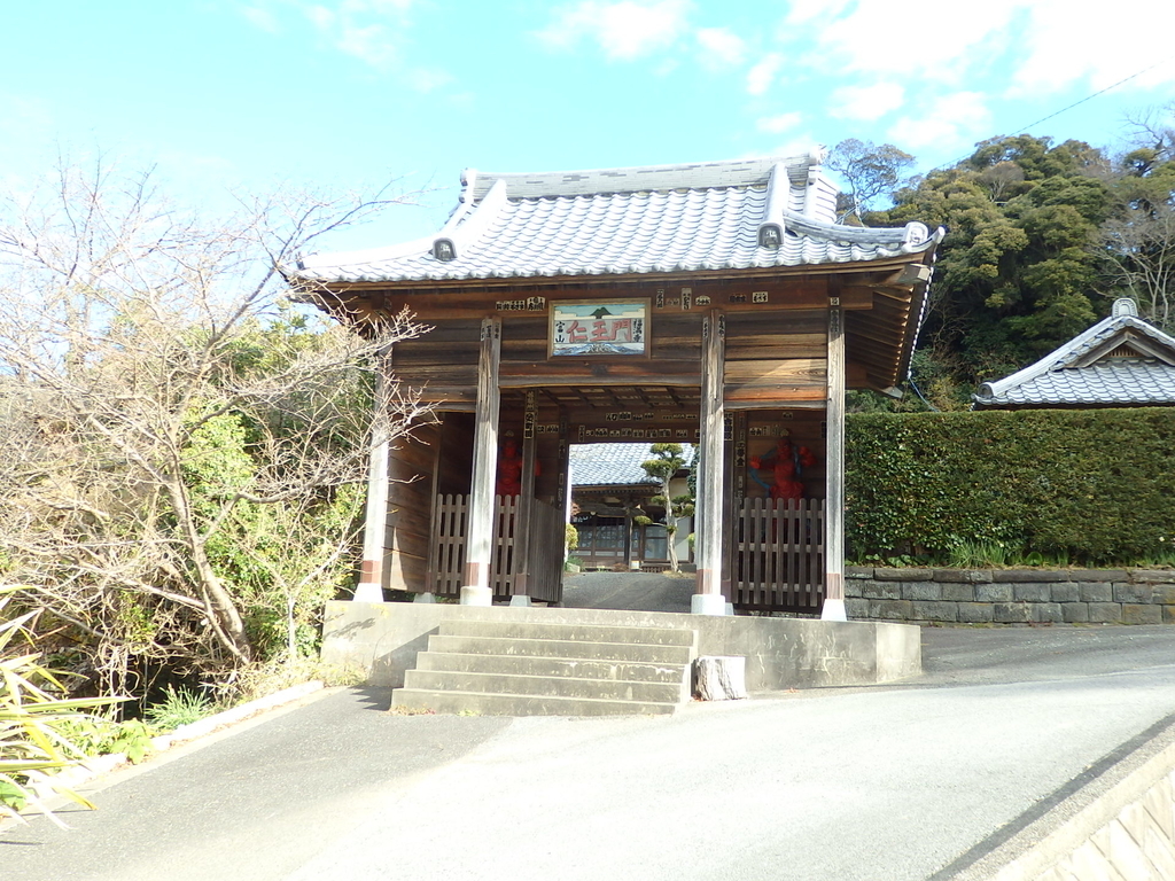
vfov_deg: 46.8
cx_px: 588
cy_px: 440
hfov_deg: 60.0
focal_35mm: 30
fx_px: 1018
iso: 125
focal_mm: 5.5
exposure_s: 1/250
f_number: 3.3
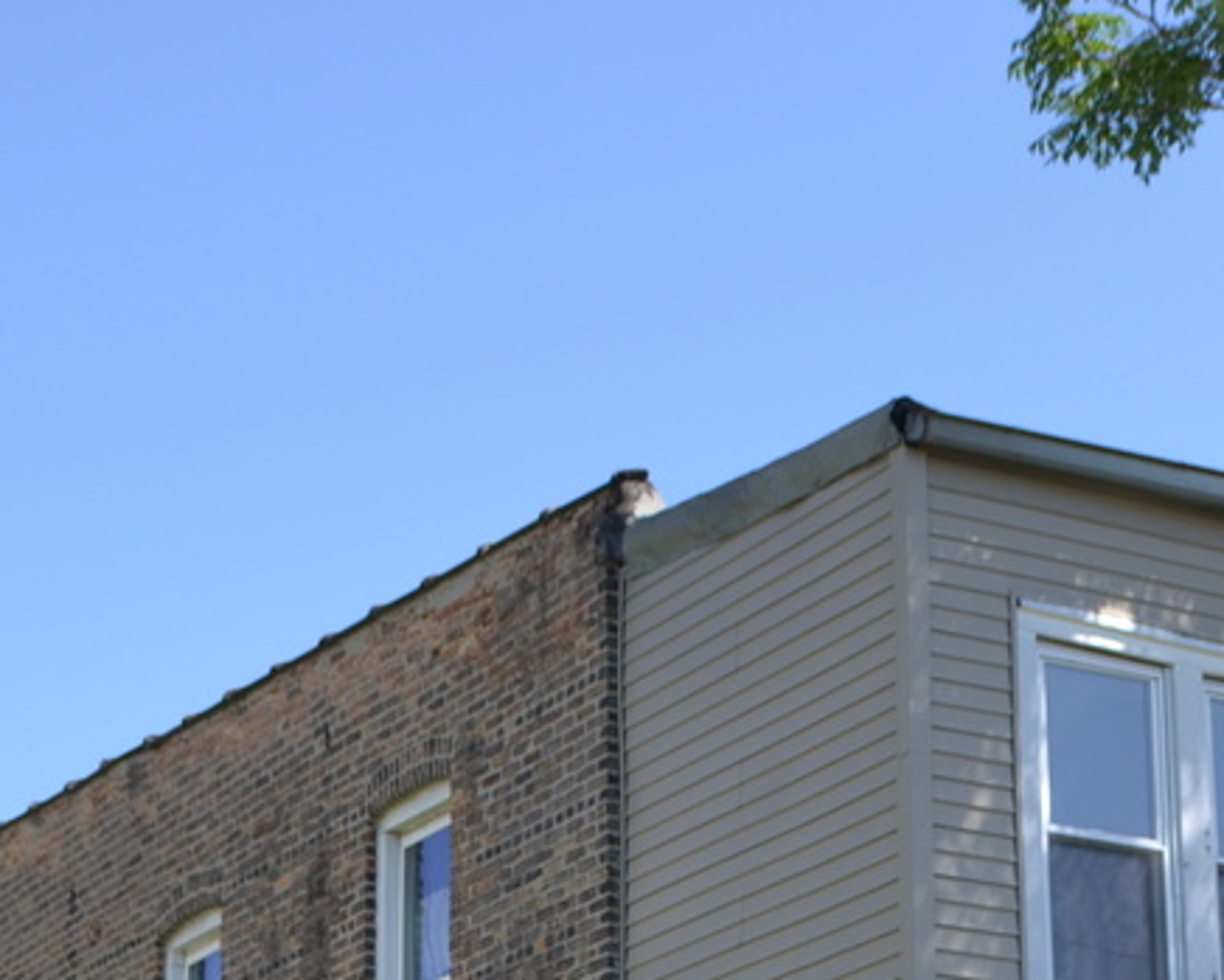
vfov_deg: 10.9
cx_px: 632
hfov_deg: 14.2
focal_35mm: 136
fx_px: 4928
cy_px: 1460
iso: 100
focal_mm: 26
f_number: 4.2
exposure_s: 1/400
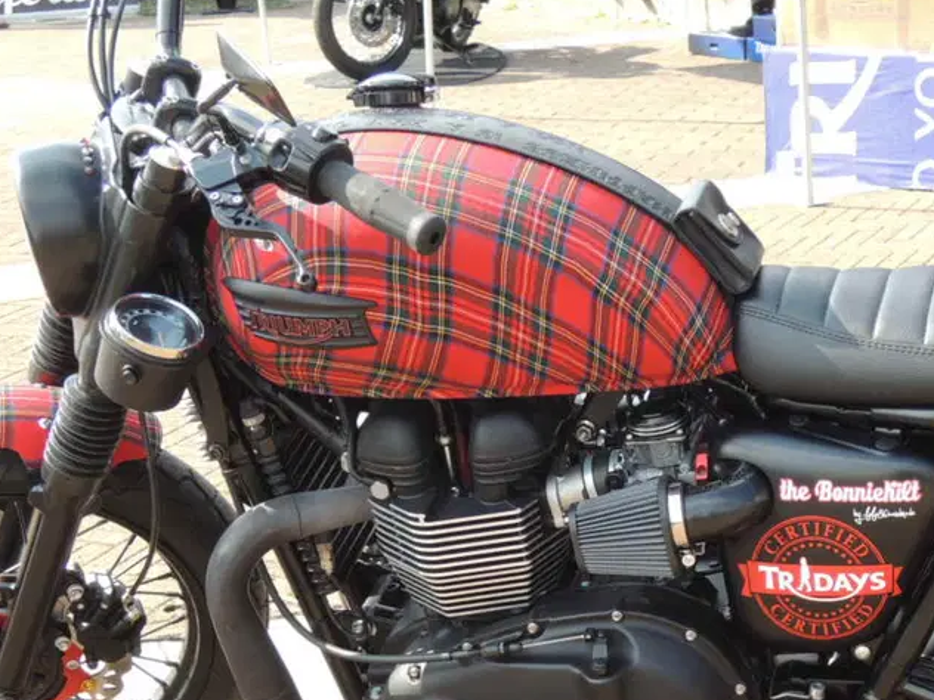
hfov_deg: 25.6
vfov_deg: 19.1
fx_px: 2051
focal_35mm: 76
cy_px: 583
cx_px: 575
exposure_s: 1/200
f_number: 3.3
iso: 100
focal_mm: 7.2
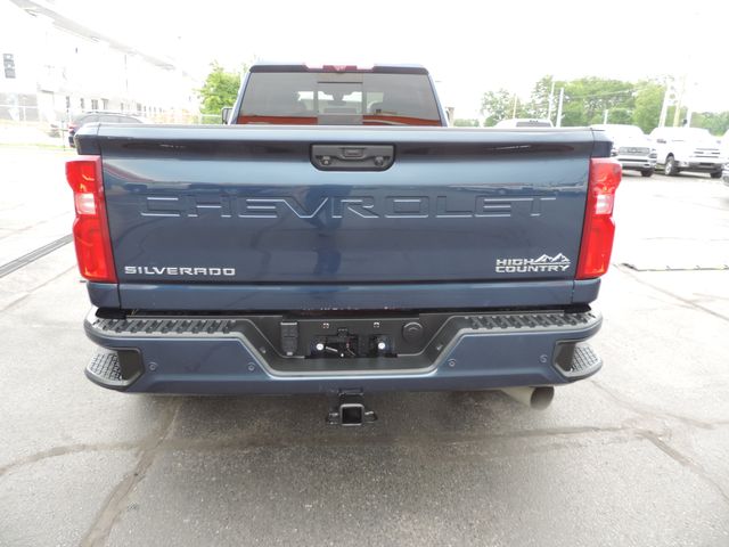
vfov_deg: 56.8
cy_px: 274
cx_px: 364
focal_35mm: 24
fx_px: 505
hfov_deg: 71.6
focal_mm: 4.3
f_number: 3
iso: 140
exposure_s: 1/30
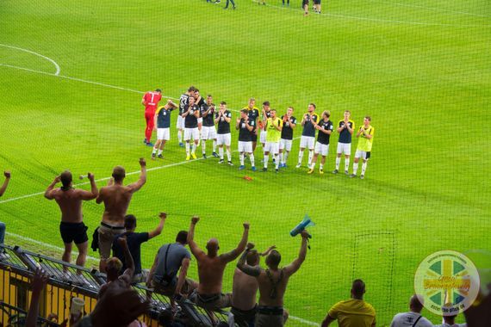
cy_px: 164
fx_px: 1418
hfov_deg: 19.6
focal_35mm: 104
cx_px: 246
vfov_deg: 13.2
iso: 400
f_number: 4
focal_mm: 38.04
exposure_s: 1/125
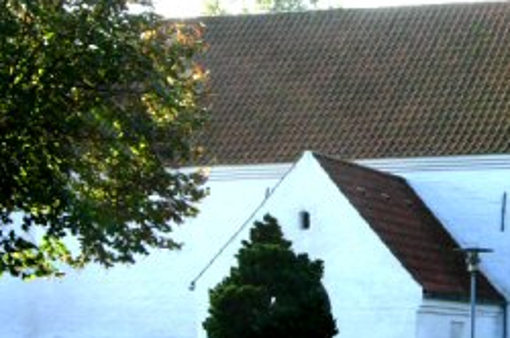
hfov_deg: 22.4
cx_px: 398
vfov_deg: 14.9
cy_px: -8
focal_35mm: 90
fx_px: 1273
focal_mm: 7.5
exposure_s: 1/171
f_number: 4.8
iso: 50
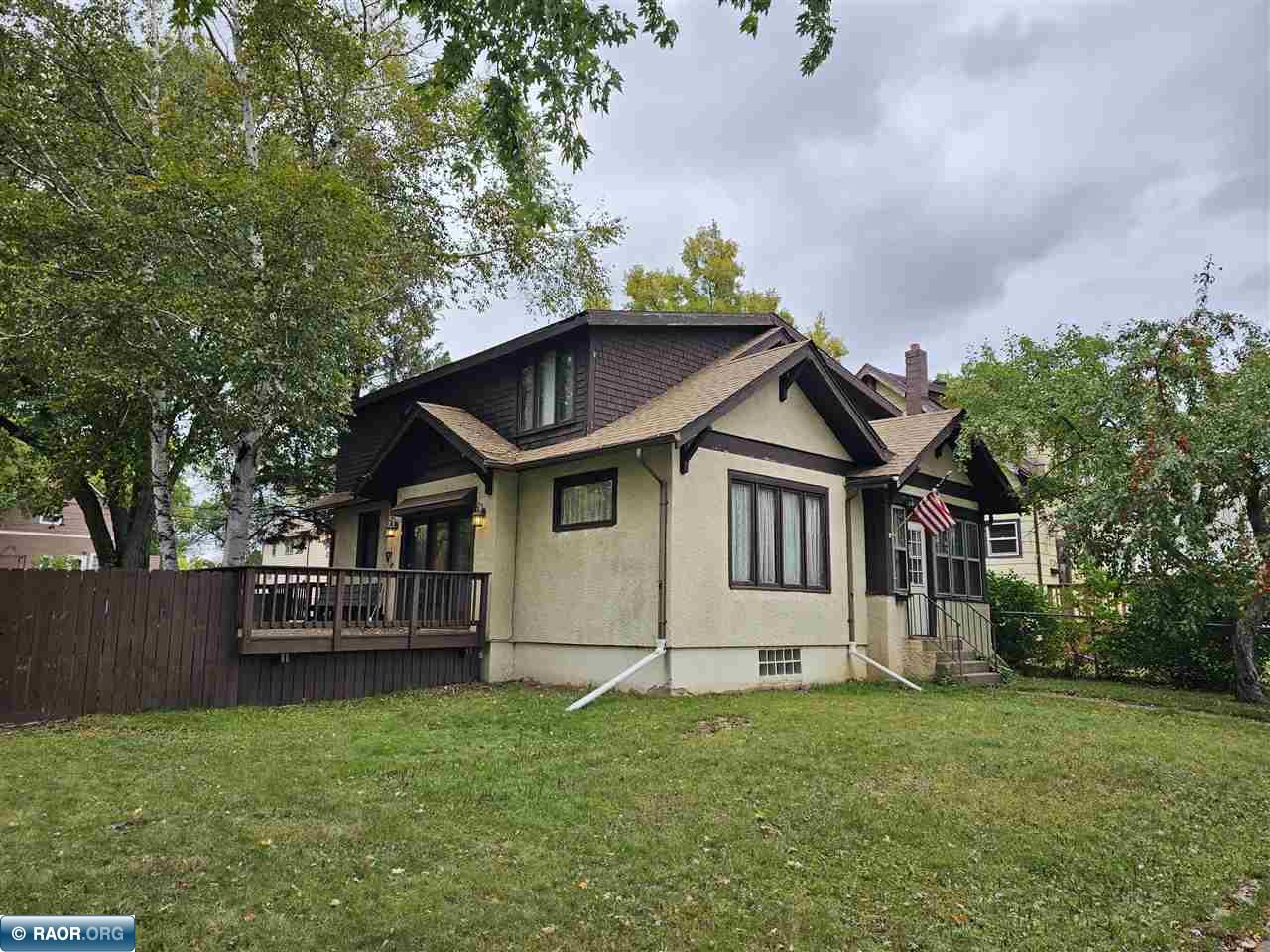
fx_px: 844
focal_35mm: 23
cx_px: 635
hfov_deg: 73.9
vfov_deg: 58.9
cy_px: 476
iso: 10
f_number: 1.7
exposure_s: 1/253
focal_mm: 6.3
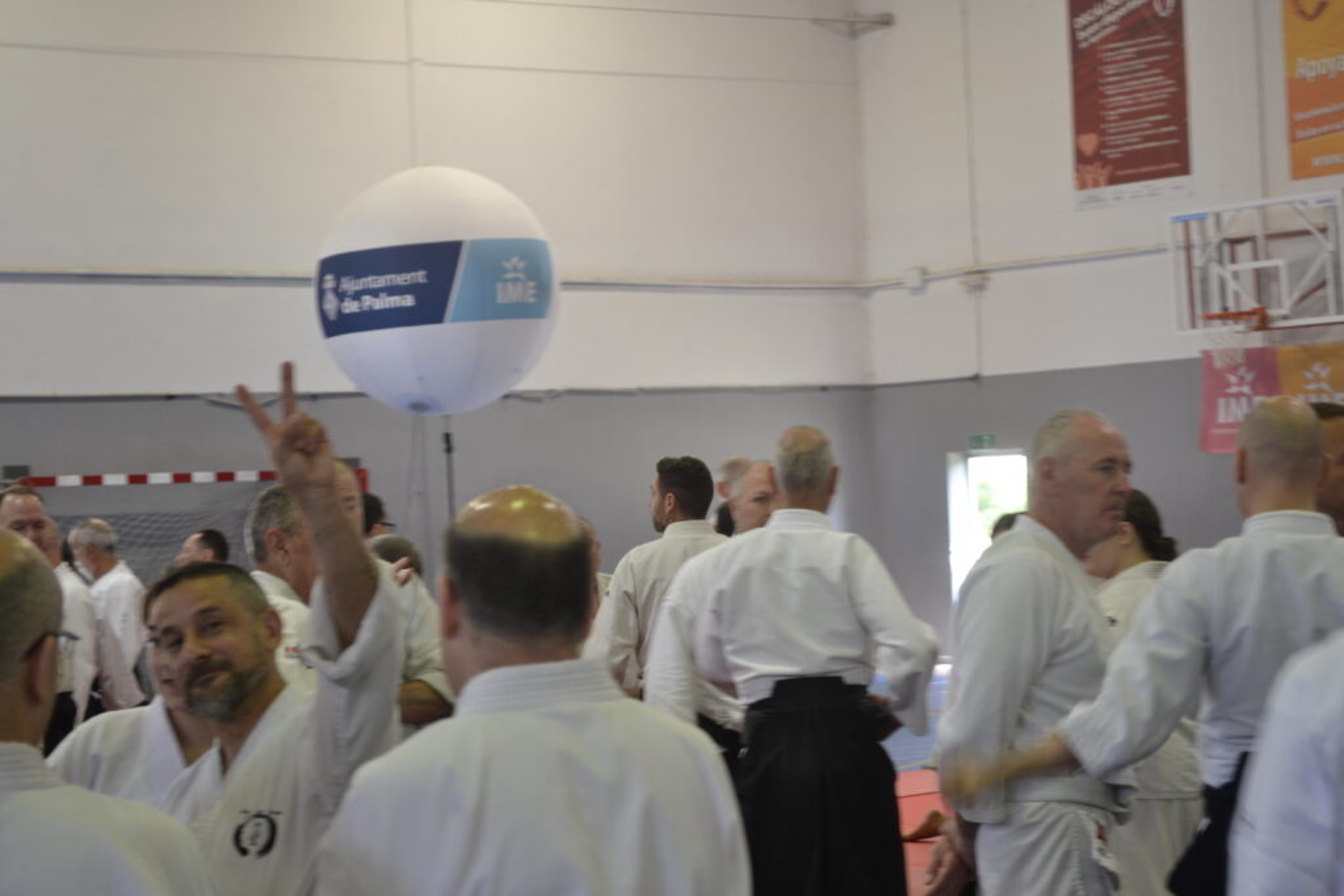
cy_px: 448
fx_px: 2800
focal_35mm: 75
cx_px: 672
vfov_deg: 18.2
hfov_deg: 27.0
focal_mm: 50
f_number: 5.6
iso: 400
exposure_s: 1/30
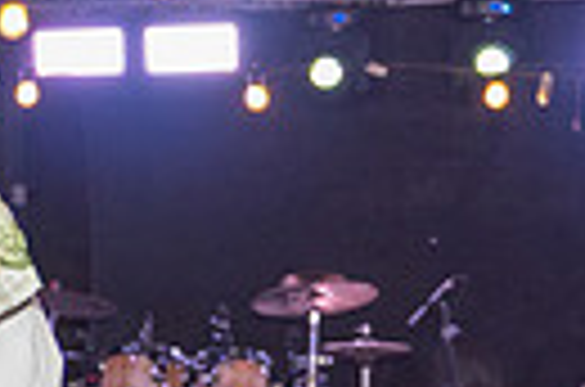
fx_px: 3015
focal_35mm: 186
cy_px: 529
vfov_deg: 7.3
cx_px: -658
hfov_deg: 10.1
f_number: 5
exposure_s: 1/200
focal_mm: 34
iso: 2000
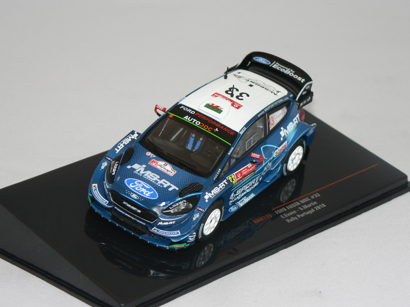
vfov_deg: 11.4
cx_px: 205
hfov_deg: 15.2
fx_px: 1540
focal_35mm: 130
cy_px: 154
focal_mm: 21.6
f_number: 3.2
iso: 80
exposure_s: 1/60
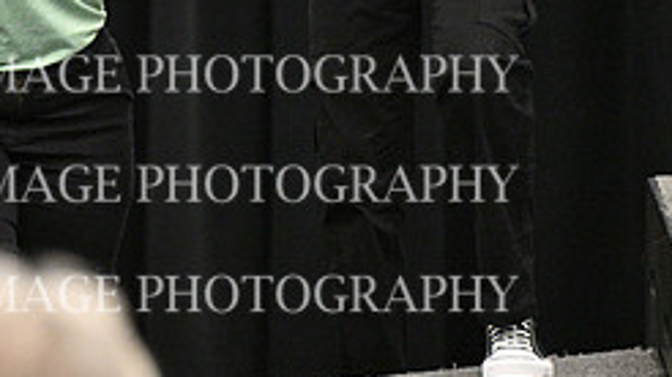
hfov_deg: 4.4
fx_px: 8815
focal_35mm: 495
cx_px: 123
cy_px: -92
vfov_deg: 2.4
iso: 6400
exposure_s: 1/640
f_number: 2.8
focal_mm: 200
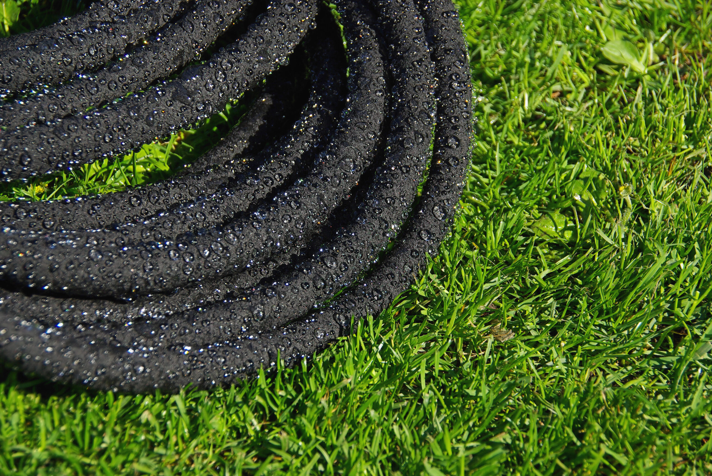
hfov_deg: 16.1
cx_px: 356
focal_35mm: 128
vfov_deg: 10.8
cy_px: 238
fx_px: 2525
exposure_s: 1/250
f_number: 5.6
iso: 100
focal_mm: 85
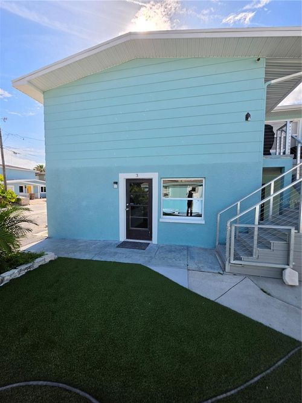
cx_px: 151
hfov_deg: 89.9
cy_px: 202
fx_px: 151
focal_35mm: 13
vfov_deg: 106.2
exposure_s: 1/1799
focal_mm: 2.2
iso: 32
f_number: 1.9
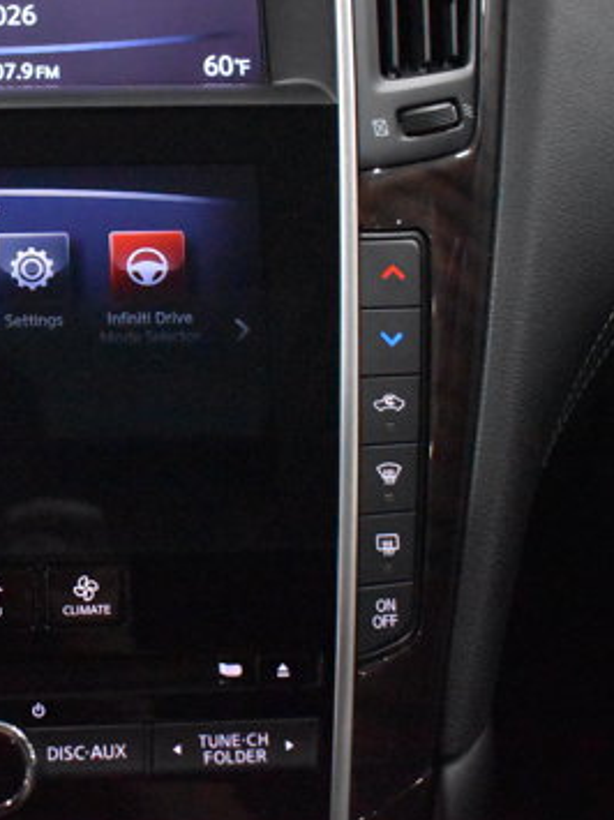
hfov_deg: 26.0
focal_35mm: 52
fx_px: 1231
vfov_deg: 36.8
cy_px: 417
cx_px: -48
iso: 11400
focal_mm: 20
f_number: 3.8
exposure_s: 1/125
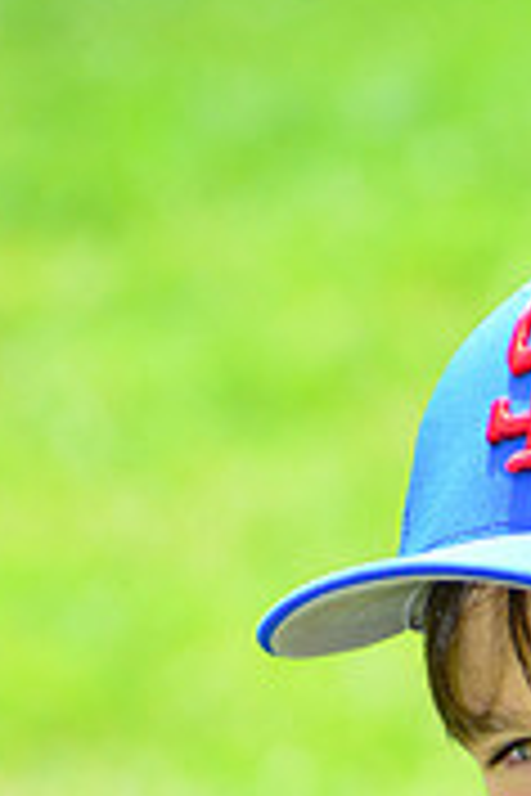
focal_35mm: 655
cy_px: 1093
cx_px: 767
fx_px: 14491
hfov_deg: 2.1
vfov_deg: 3.1
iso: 200
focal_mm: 200
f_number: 8
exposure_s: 1/200
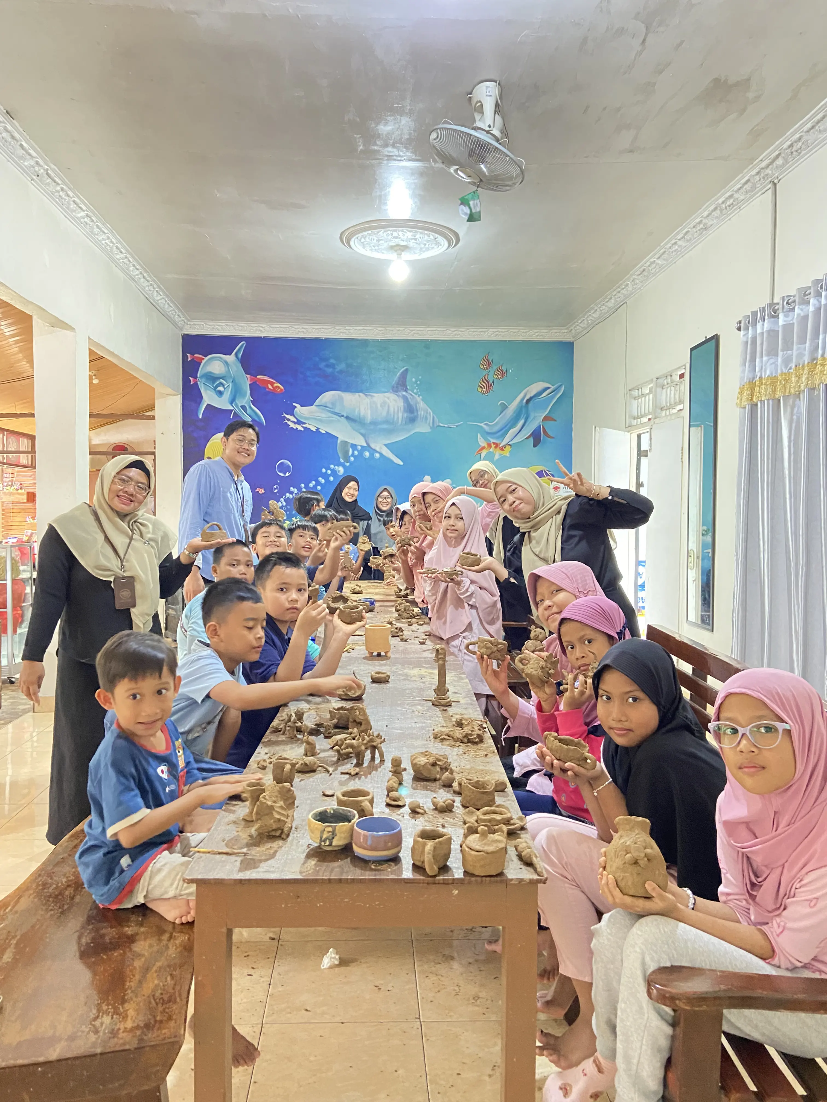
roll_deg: -0.9
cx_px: 414
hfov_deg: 53.1
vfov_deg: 67.3
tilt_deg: -1.0
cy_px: 551
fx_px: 828
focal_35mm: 26
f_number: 1.8
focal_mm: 4.25
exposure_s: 1/25
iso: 640
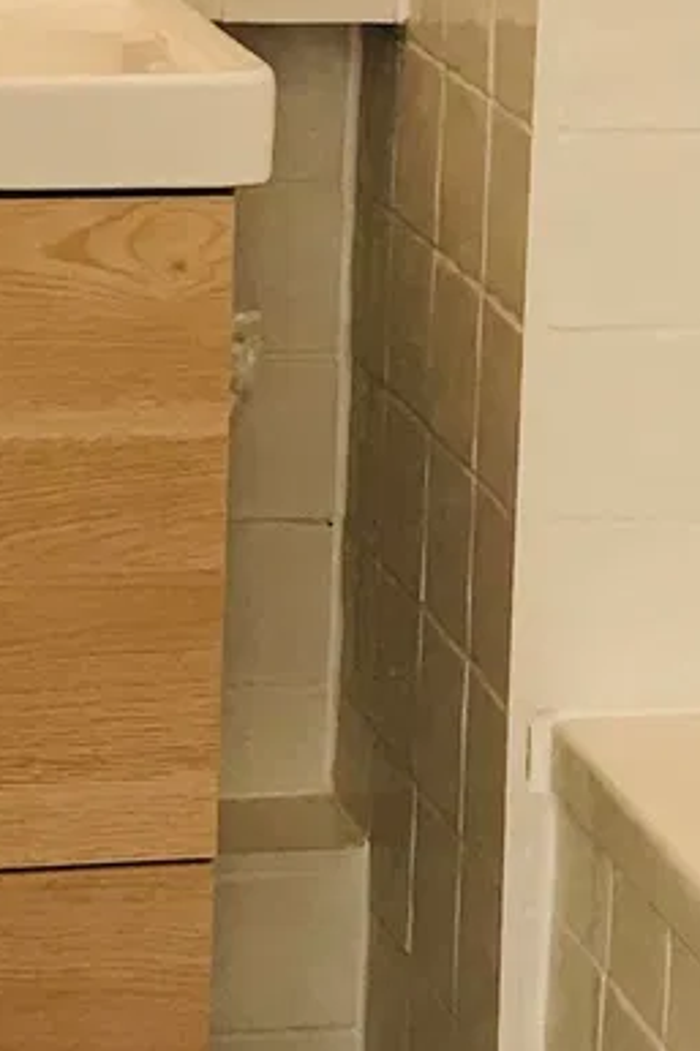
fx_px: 4700
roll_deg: -3.3
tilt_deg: -12.9
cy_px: 462
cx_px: 286
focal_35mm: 161
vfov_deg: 12.8
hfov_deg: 8.5
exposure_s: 1/30
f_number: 1.8
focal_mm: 3.99
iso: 32
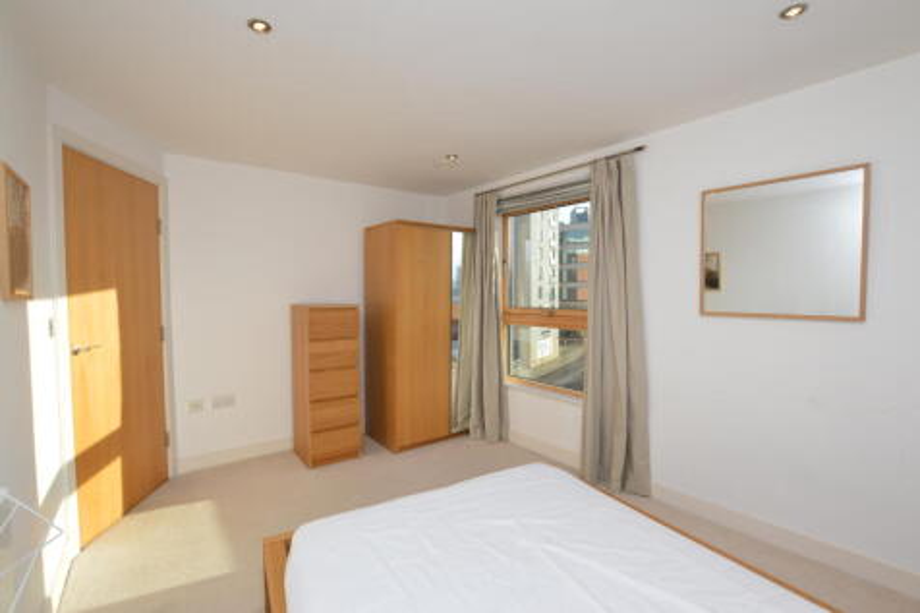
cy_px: 306
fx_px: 383
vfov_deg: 77.3
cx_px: 460
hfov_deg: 100.4
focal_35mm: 15
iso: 100
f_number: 6.3
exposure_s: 1/160
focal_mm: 10
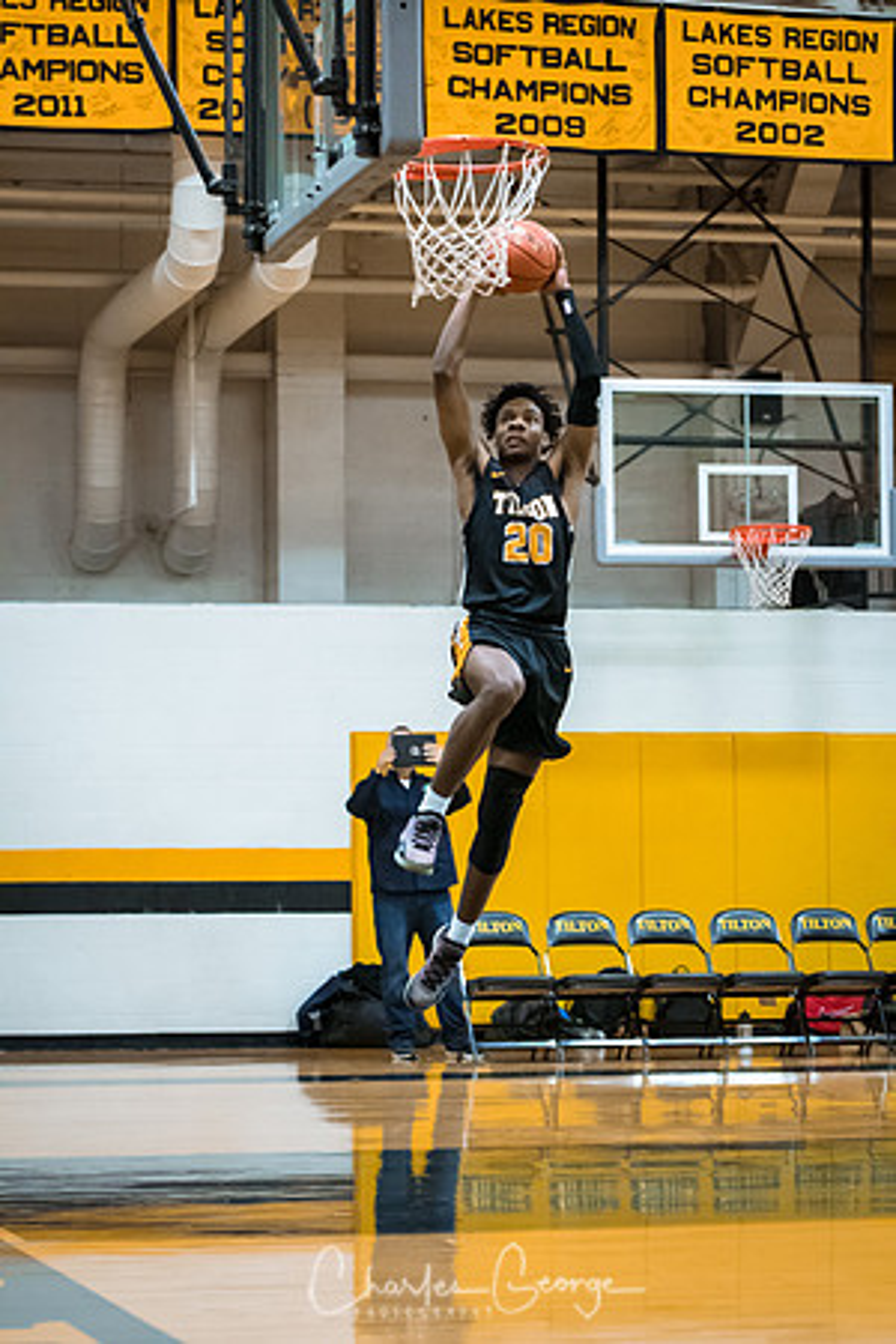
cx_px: 448
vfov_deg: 19.5
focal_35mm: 105
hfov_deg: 13.0
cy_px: 672
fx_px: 3920
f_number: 2.8
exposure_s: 1/400
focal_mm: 70
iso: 3200
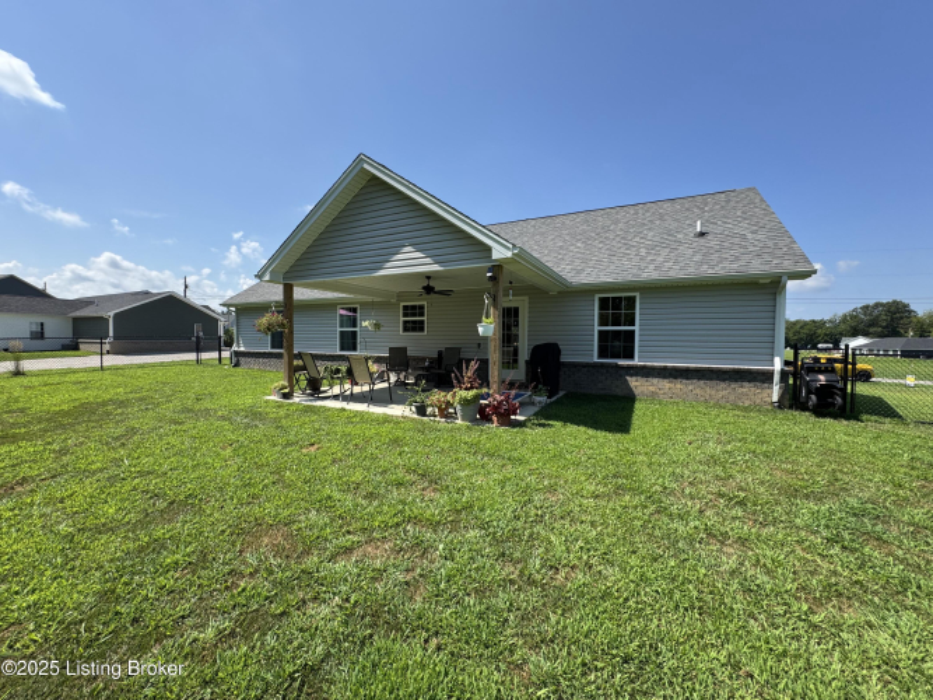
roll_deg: -1.3
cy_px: 350
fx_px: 377
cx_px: 466
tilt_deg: -1.7
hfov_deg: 102.1
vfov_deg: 85.7
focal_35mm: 14
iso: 50
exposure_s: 1/968
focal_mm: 2.22
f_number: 2.2
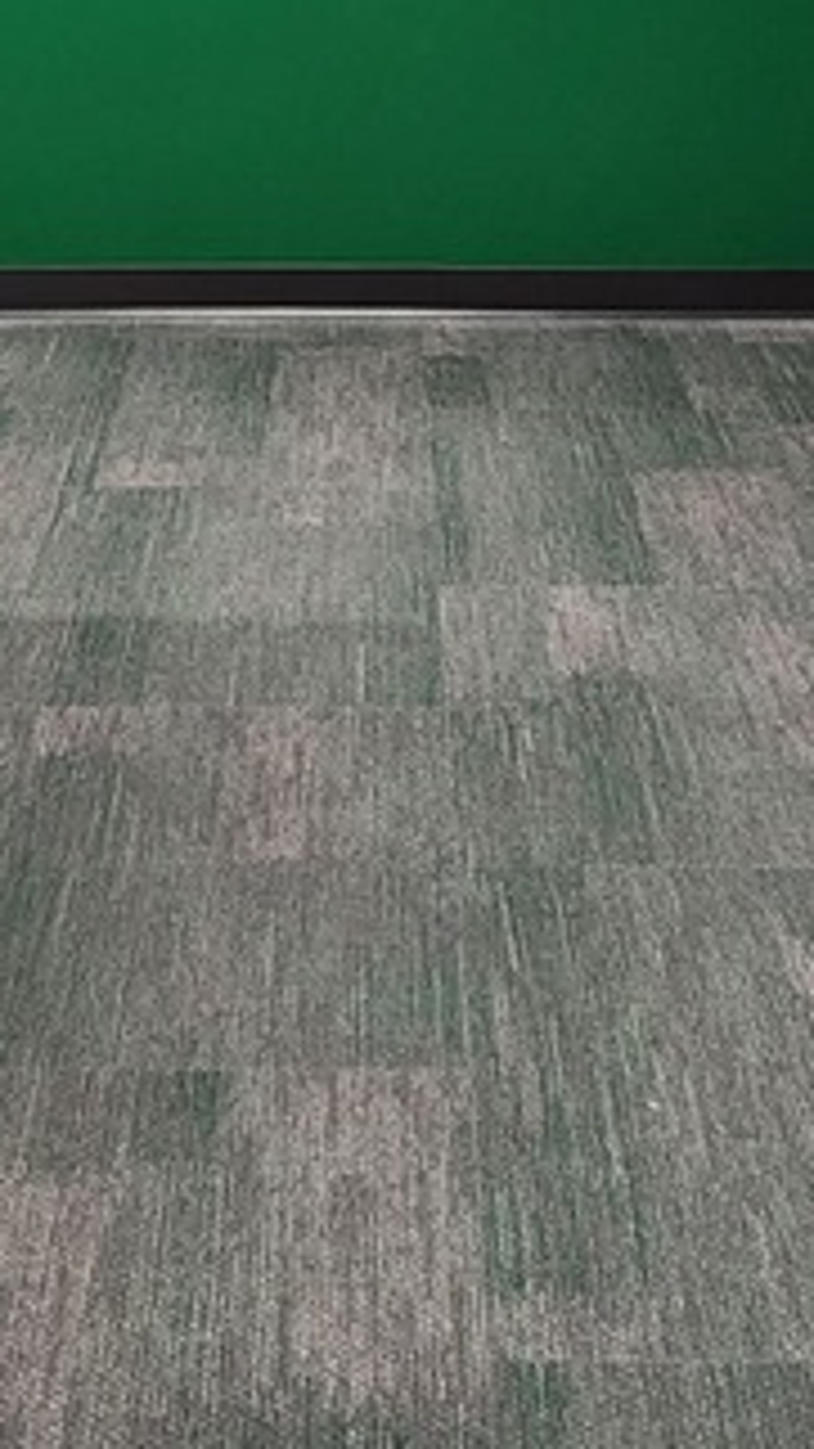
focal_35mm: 45
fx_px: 1728
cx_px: 387
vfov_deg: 37.6
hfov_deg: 26.5
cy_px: -162
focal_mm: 2.2
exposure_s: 1/40
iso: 400
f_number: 2.2
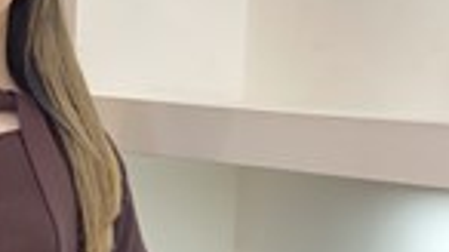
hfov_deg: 13.3
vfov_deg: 7.5
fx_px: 1904
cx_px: 3
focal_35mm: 160
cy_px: 318
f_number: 2
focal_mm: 6
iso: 125
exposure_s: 1/100
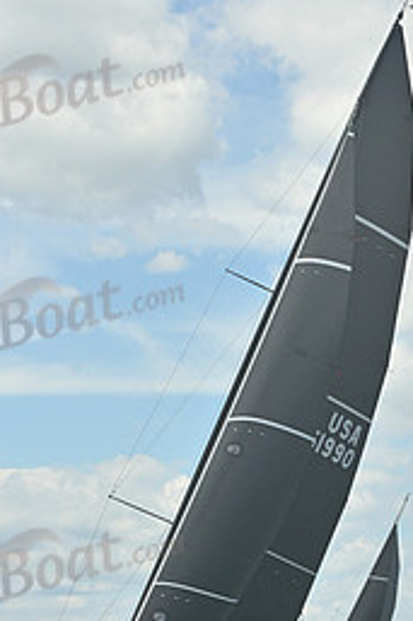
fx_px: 2722
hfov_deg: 8.7
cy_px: 420
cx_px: 310
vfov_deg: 13.0
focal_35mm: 158
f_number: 9
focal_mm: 70
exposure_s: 1/1250
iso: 320
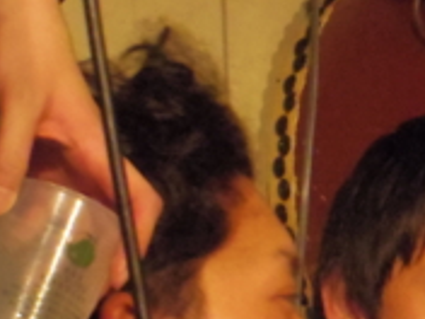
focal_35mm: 330
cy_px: 344
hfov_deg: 5.9
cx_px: 650
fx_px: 4052
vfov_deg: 4.5
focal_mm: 15
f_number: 4.5
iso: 2500
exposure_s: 1/100
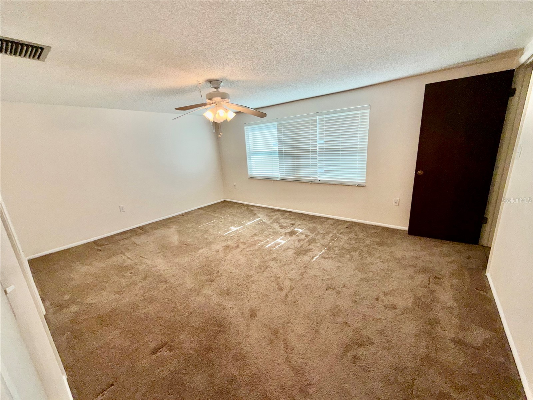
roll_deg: +3.7
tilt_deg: -14.5
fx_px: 216
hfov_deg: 102.1
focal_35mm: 14
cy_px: 200
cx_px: 266
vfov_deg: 85.7
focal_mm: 2.22
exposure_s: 1/120
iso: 40
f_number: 2.2
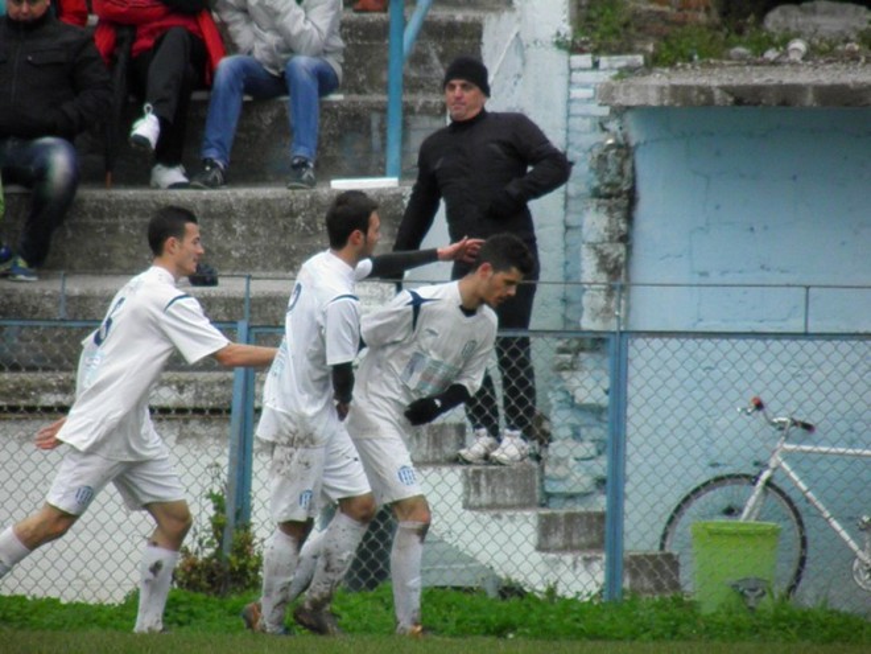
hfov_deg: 2.4
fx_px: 21136
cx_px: 436
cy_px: 327
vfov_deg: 1.8
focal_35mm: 840
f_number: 5.6
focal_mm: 147
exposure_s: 1/800
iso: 500
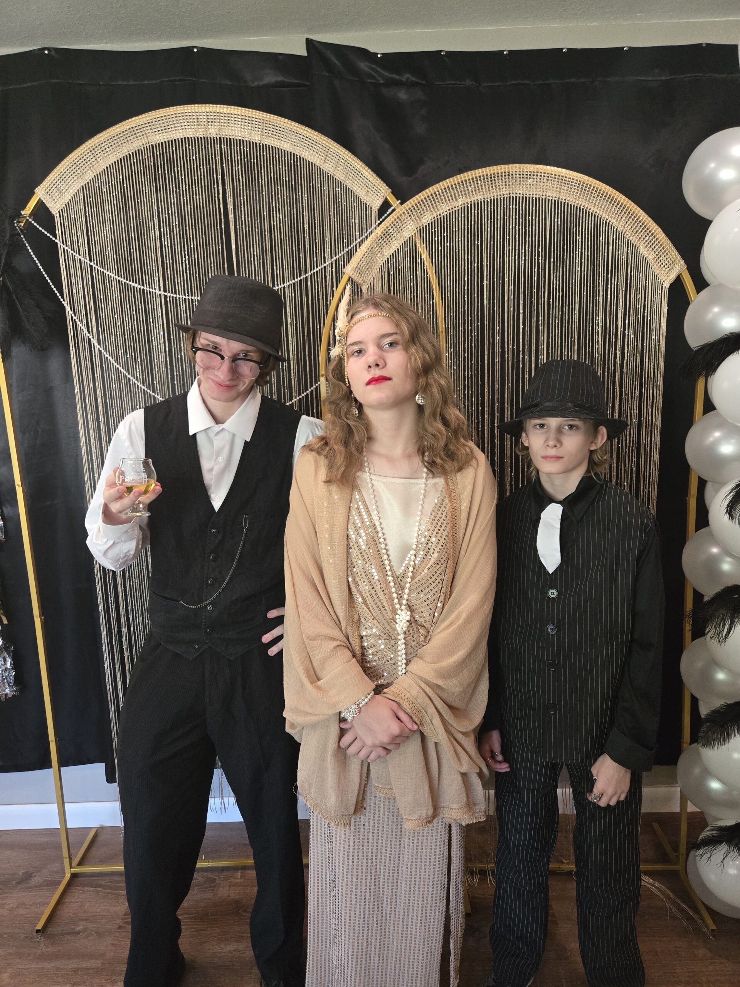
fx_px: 656
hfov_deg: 58.9
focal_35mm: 23
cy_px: 494
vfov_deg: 73.9
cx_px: 370
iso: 1000
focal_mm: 5.4
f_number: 1.8
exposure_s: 1/120
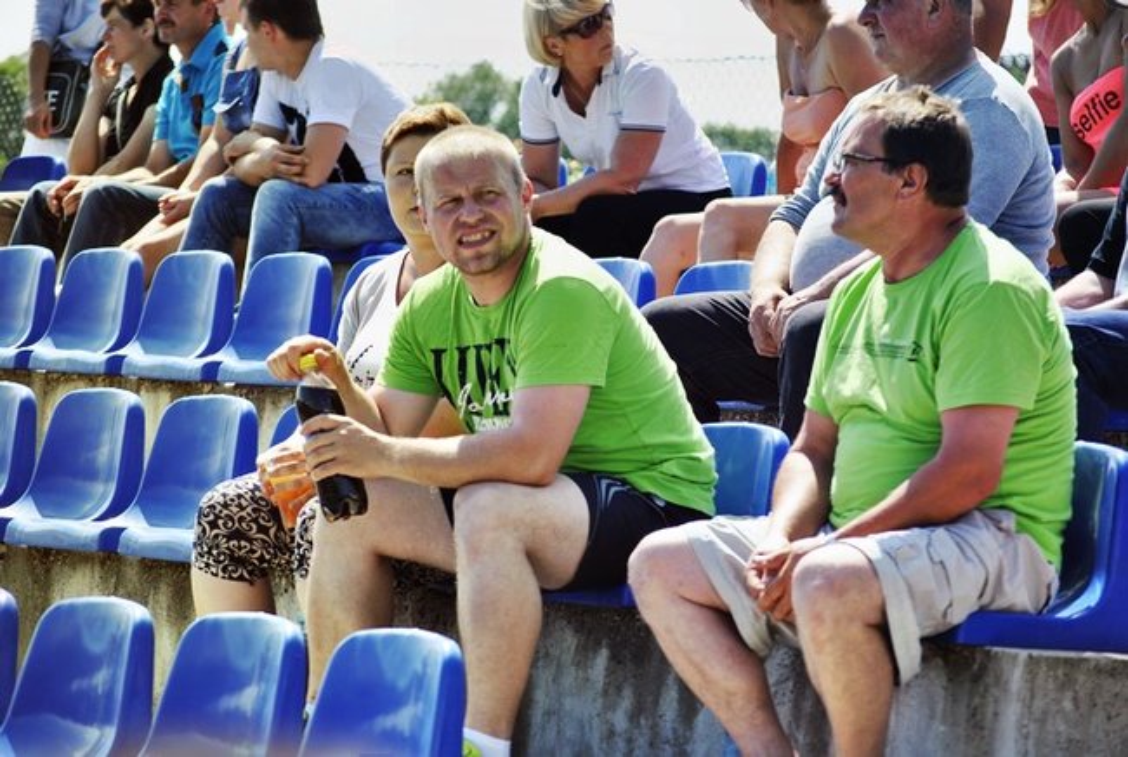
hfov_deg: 11.4
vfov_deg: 7.7
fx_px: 5650
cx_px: 564
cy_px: 378
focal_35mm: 180
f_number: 4.8
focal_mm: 120
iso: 200
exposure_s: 1/640
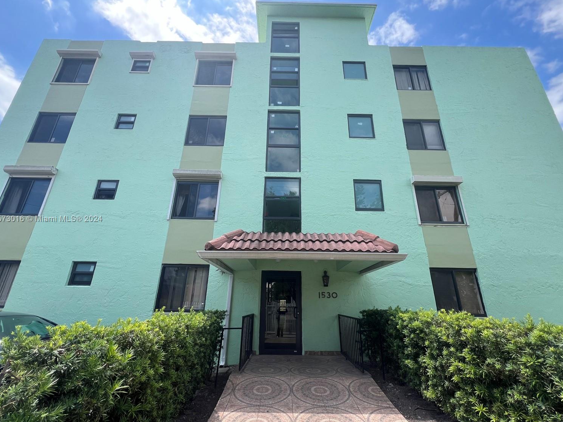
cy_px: 219
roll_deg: -1.0
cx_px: 284
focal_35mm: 14
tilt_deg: +18.7
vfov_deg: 85.6
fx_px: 228
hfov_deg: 102.1
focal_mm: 1.57
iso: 32
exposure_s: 1/769
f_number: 1.8
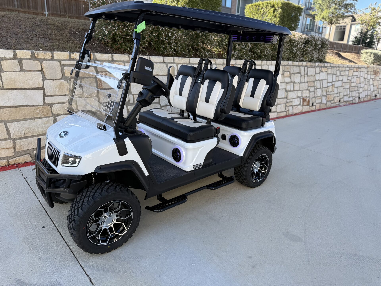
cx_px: 190
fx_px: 264
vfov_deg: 56.8
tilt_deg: -16.6
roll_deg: -4.4
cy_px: 143
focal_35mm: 24
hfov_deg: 71.6
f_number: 1.78
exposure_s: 1/858
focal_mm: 6.76
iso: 80
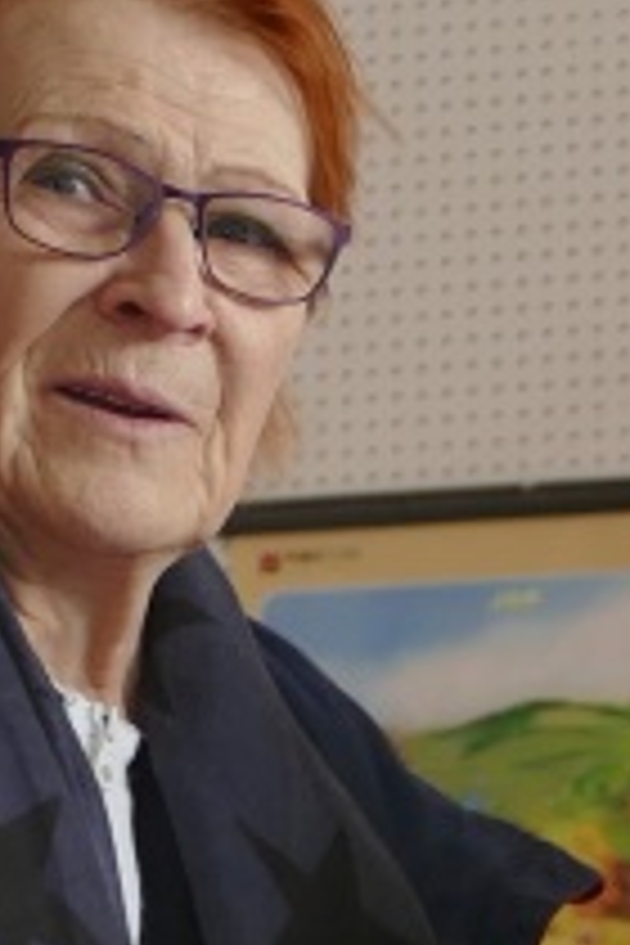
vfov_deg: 6.1
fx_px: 8714
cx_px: 1953
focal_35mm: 332
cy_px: 1629
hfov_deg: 4.0
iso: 125
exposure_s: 1/125
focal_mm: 21.01
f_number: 3.5
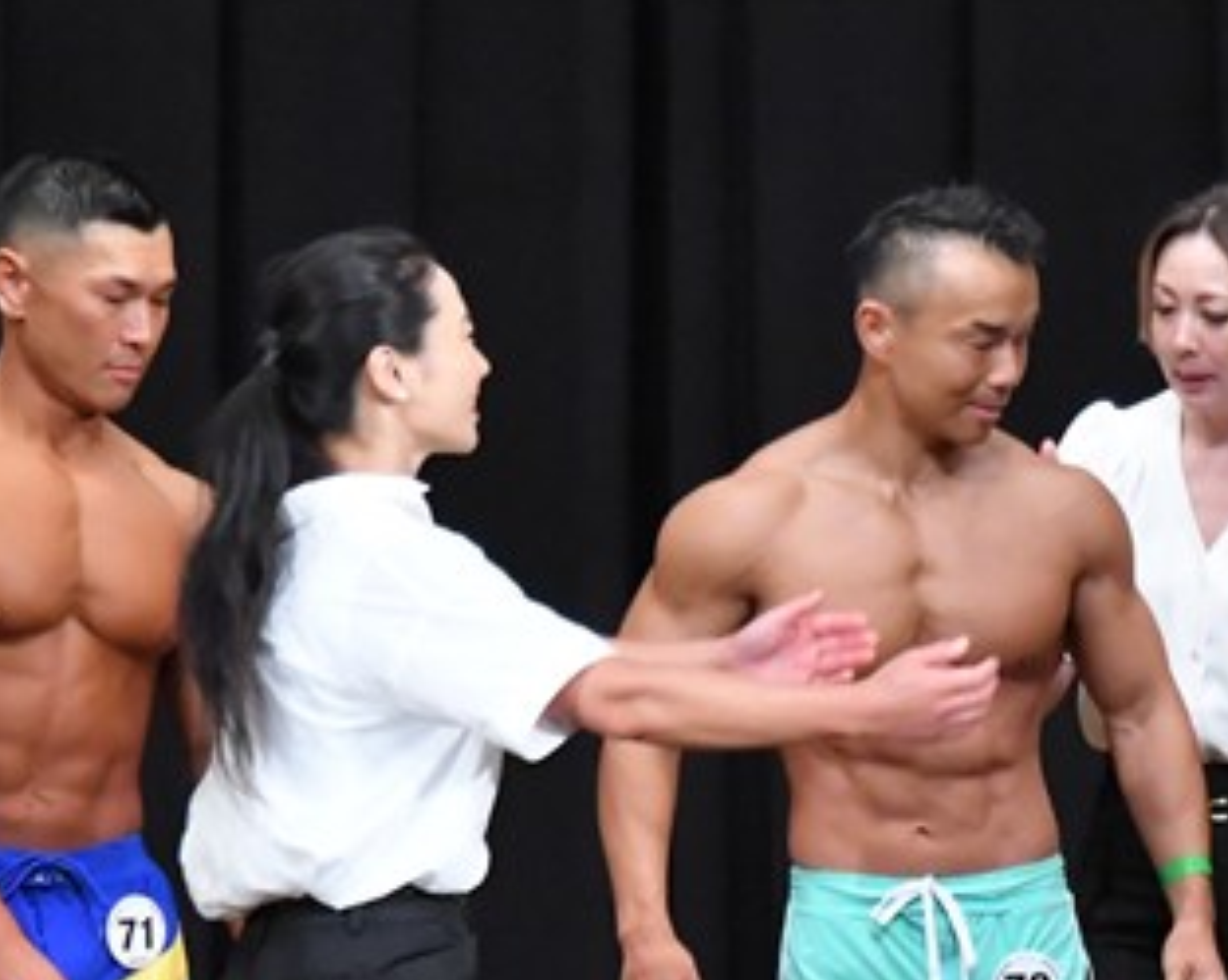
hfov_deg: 3.8
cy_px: 992
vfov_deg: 3.1
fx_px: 18373
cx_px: 1100
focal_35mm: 506
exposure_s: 1/400
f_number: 5.6
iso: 8000
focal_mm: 145
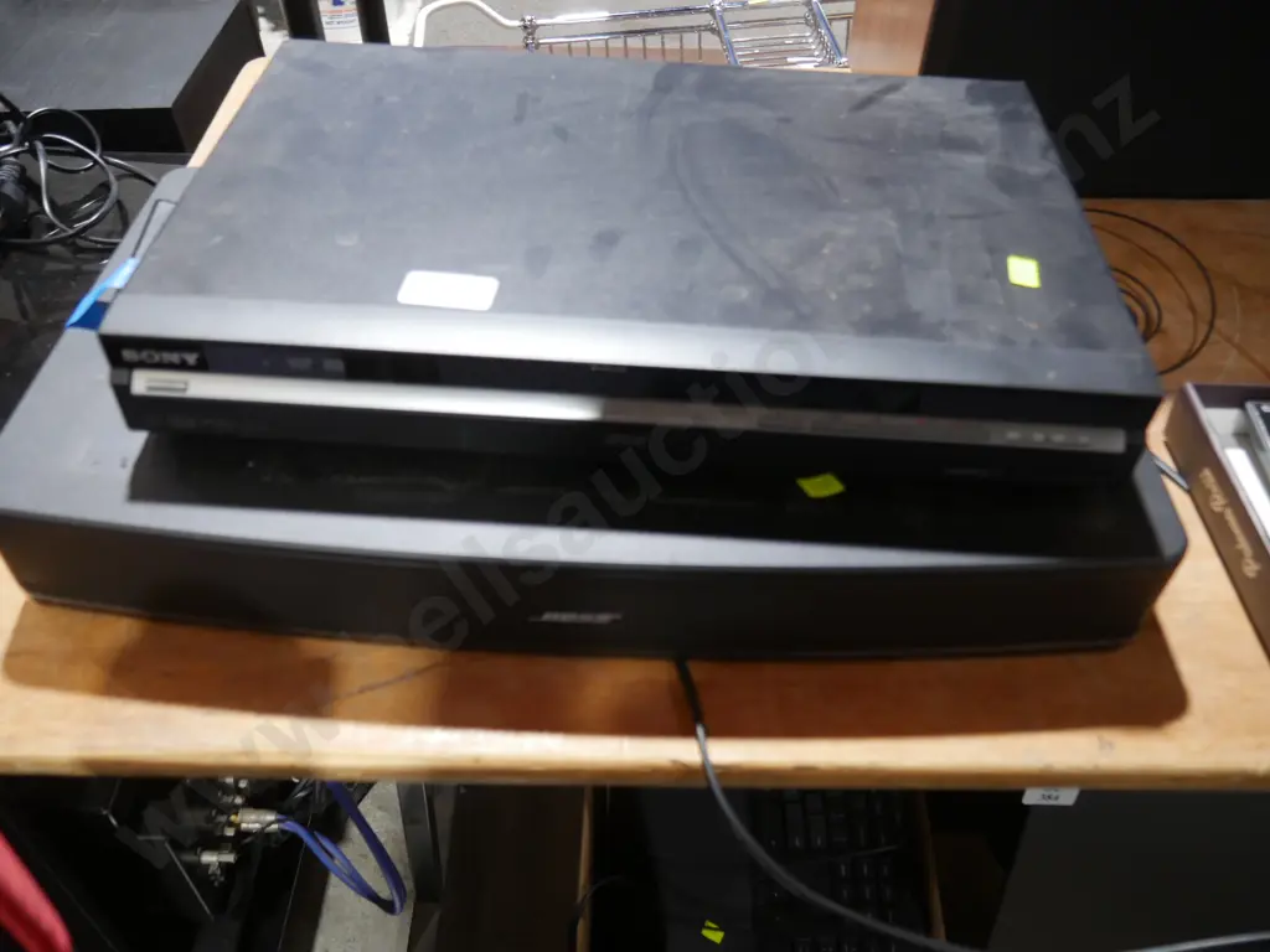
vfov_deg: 49.7
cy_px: 476
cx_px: 635
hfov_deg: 63.4
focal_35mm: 28
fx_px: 1027
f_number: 3.5
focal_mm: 14
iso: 640
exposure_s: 1/60
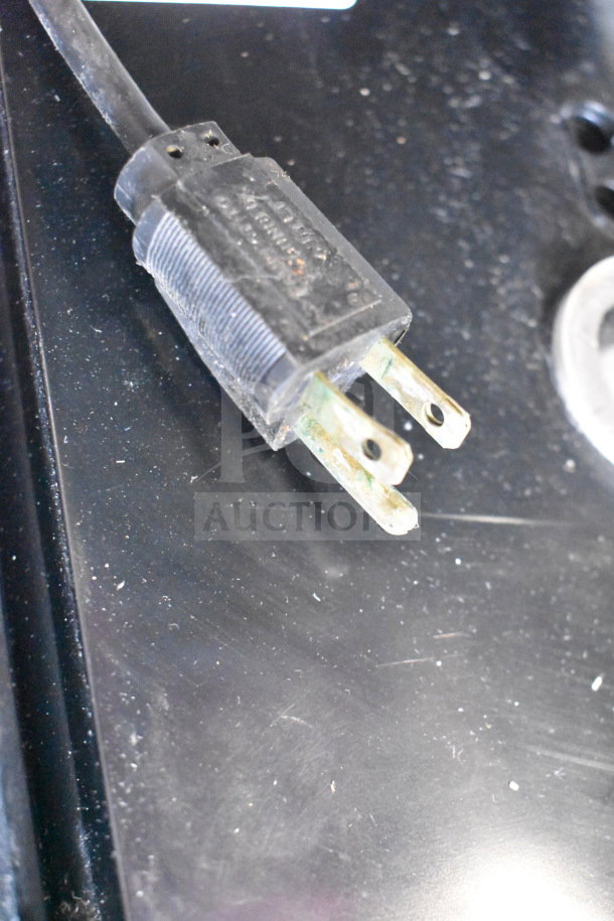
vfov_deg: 45.0
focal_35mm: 44
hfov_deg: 30.8
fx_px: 1113
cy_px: 460
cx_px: 307
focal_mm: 29
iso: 18000
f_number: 4.2
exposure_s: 1/50
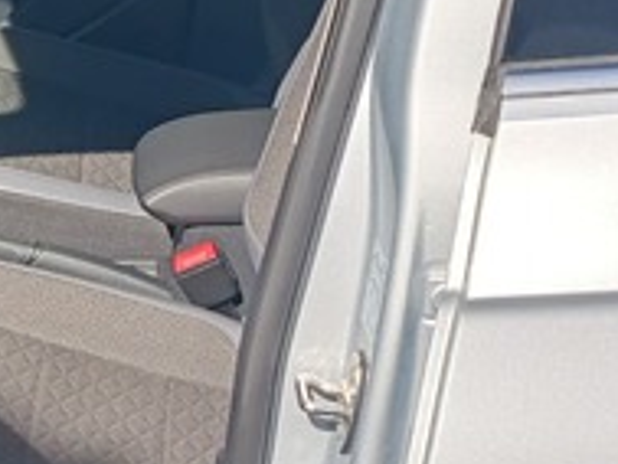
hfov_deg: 16.7
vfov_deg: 13.0
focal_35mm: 114
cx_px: -75
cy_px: 212
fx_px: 2037
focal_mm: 4
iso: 20
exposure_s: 1/172
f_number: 1.8
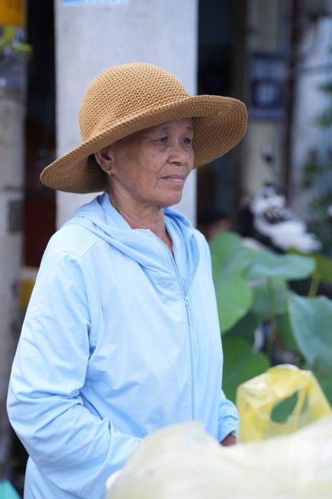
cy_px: 251
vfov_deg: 28.5
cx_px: 164
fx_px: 983
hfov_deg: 19.2
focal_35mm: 71
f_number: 2.8
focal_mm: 70
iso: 200
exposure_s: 1/500
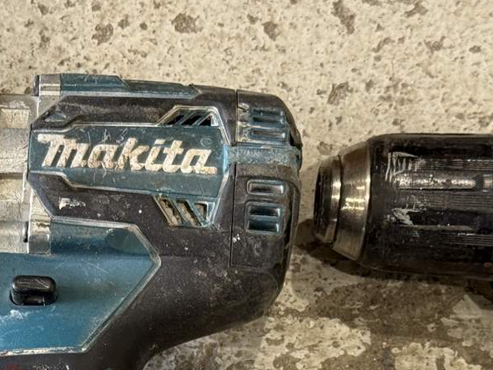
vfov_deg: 11.1
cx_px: 36
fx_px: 1851
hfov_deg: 15.0
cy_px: 495
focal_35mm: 130
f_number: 1.78
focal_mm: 6.76
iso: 100
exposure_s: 1/73
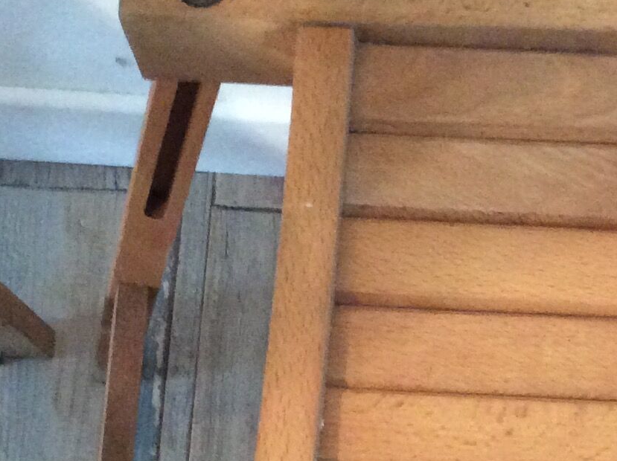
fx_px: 1781
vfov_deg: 14.4
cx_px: 498
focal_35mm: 100
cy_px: 535
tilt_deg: -73.4
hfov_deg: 19.4
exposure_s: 1/17
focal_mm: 3.3
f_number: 2.4
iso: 250
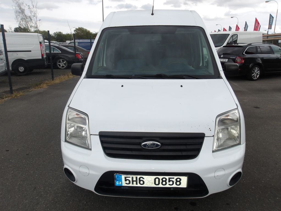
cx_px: 140
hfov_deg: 65.3
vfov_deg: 51.4
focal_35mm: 27
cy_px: 106
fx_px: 219
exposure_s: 1/880
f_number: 3
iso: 100
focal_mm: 4.9
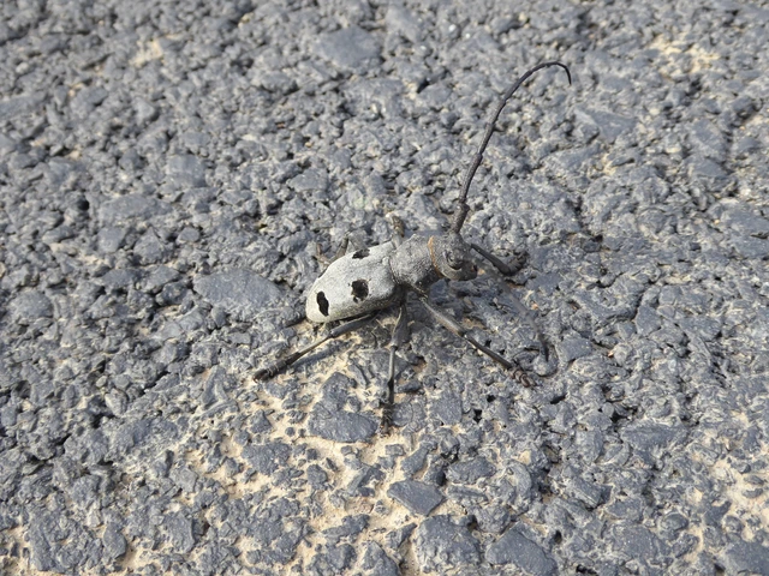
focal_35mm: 46
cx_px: 384
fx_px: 1022
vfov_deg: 31.5
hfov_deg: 41.2
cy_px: 288
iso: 80
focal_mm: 7.8
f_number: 3.9
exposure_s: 1/60
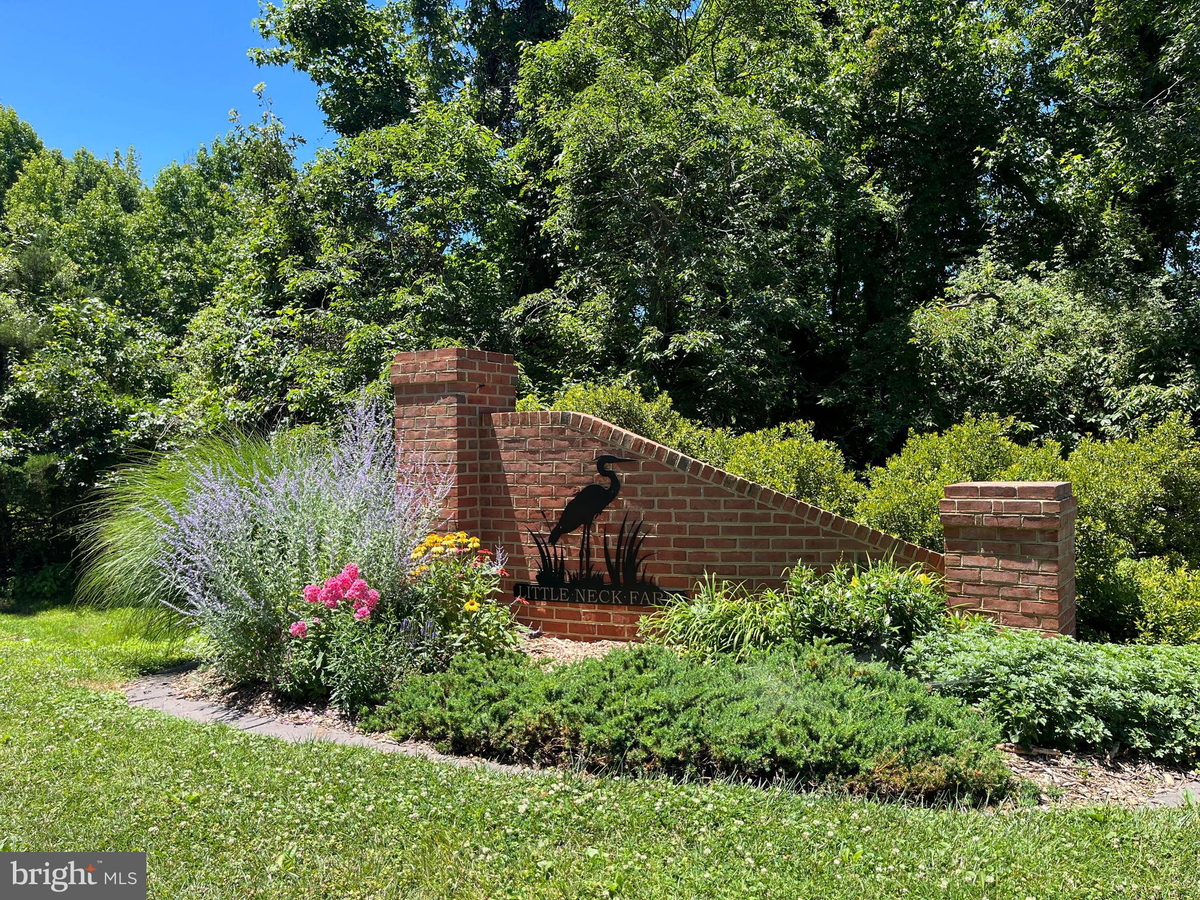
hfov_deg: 67.3
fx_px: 901
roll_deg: +1.1
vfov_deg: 53.1
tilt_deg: -1.3
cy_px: 450
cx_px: 600
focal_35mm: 26
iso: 50
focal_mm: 5.1
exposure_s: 1/1018
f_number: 1.6
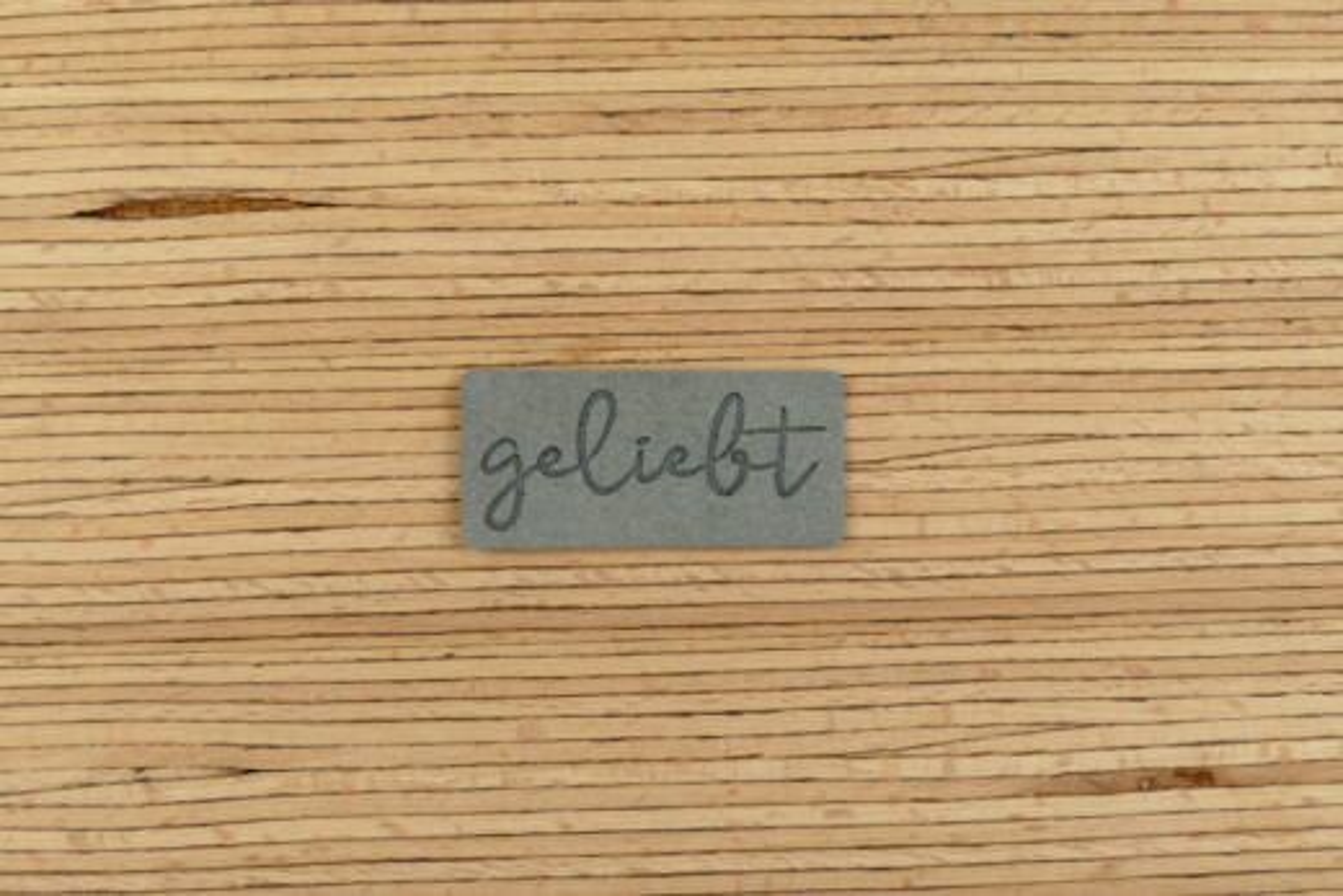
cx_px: 672
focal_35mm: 61
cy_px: 448
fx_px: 2276
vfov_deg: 22.3
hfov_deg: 32.9
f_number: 3.5
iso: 160
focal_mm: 22.2
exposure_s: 1/80
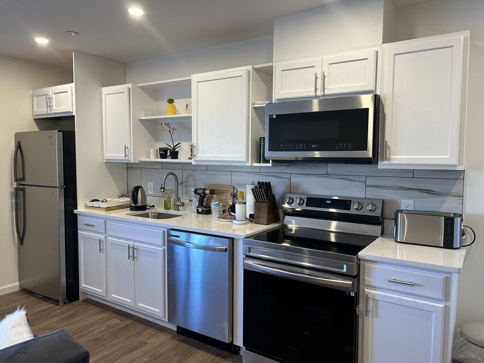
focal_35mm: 26
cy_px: 182
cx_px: 242
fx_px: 364
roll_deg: +0.7
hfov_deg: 67.3
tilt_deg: -3.6
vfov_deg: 53.1
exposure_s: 1/120
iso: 125
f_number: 1.5
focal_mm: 5.7
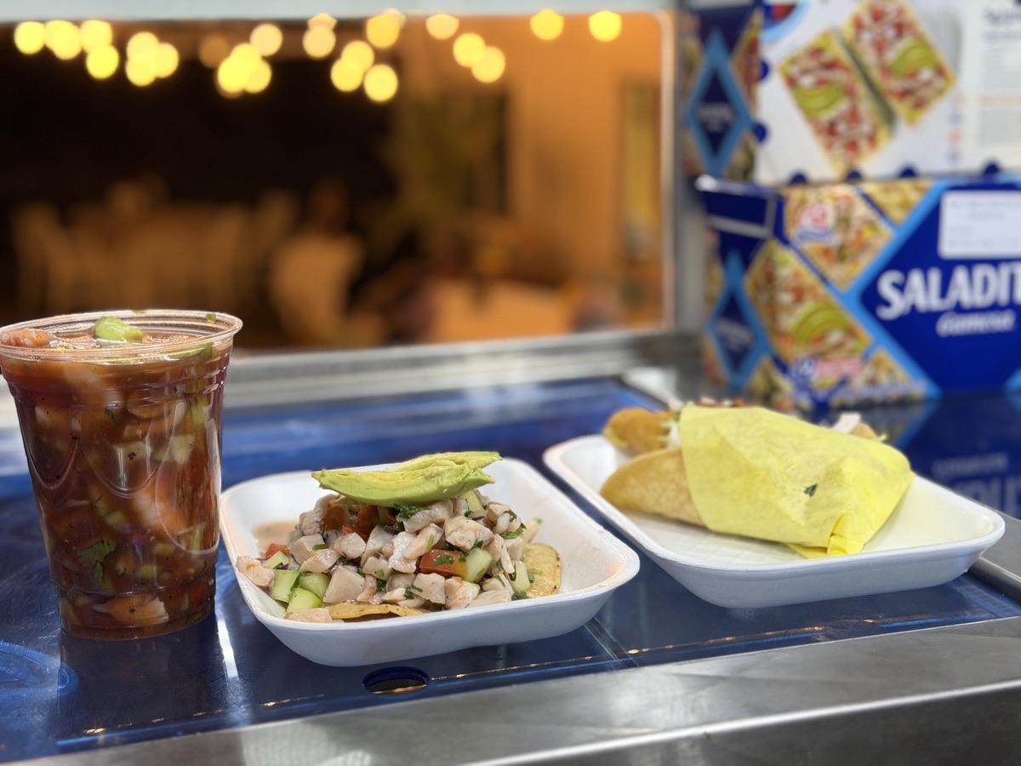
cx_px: 510
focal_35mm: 48
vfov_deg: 30.3
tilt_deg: -11.7
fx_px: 1416
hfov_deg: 39.7
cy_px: 383
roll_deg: -0.8
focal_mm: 6.76
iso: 250
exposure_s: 1/60
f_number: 1.78
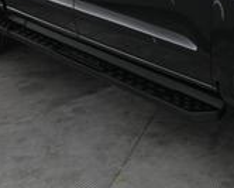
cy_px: 17
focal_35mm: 76
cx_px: 289
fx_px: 527
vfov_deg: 19.8
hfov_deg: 22.8
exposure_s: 1/160
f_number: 2.8
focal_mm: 21
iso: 2000
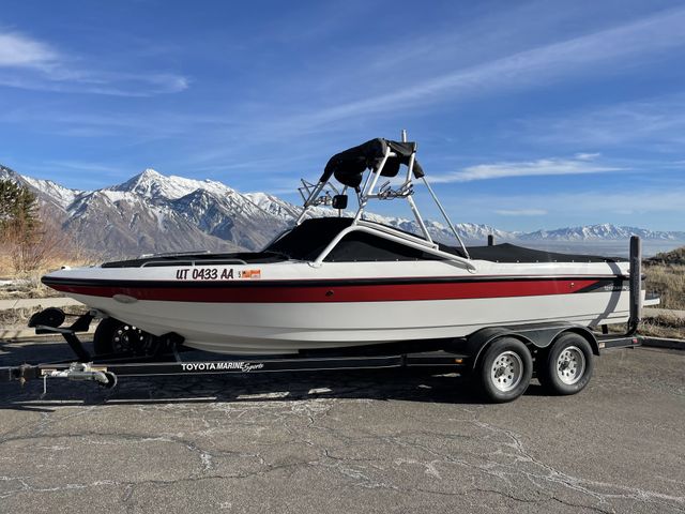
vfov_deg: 53.1
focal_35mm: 26
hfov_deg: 67.3
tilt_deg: -3.3
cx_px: 342
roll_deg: -0.8
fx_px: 515
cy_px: 257
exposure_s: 1/6250
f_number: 1.6
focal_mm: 5.1
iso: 32
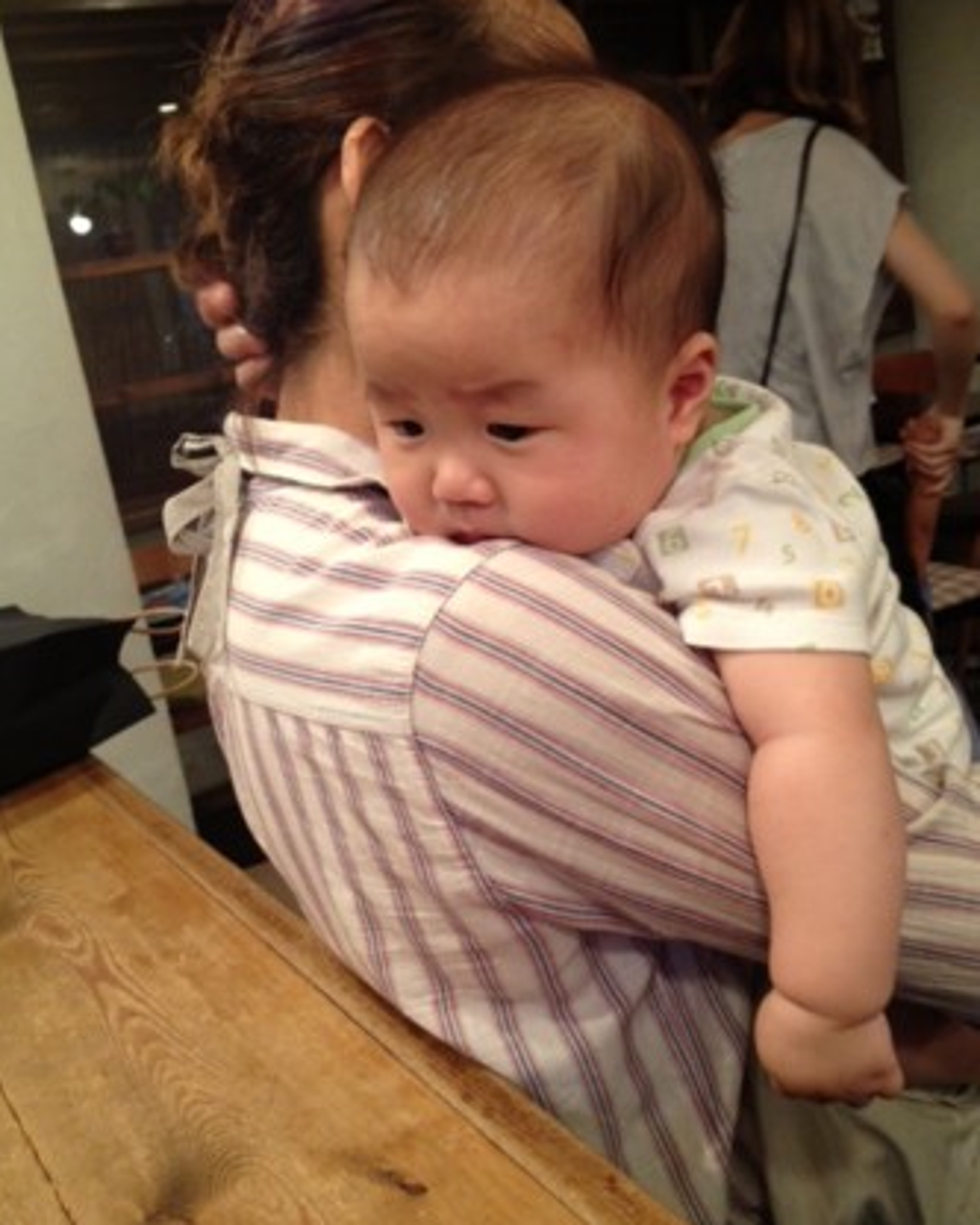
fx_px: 1341
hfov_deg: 40.1
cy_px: 639
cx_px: 489
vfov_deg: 49.1
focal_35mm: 37
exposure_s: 1/20
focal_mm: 4.28
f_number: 2.4
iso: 160
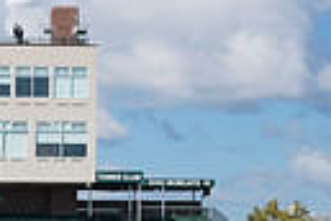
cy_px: 389
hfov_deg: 10.6
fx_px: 1701
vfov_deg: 7.2
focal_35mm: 185
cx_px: -231
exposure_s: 1/400
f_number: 9
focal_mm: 27
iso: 200
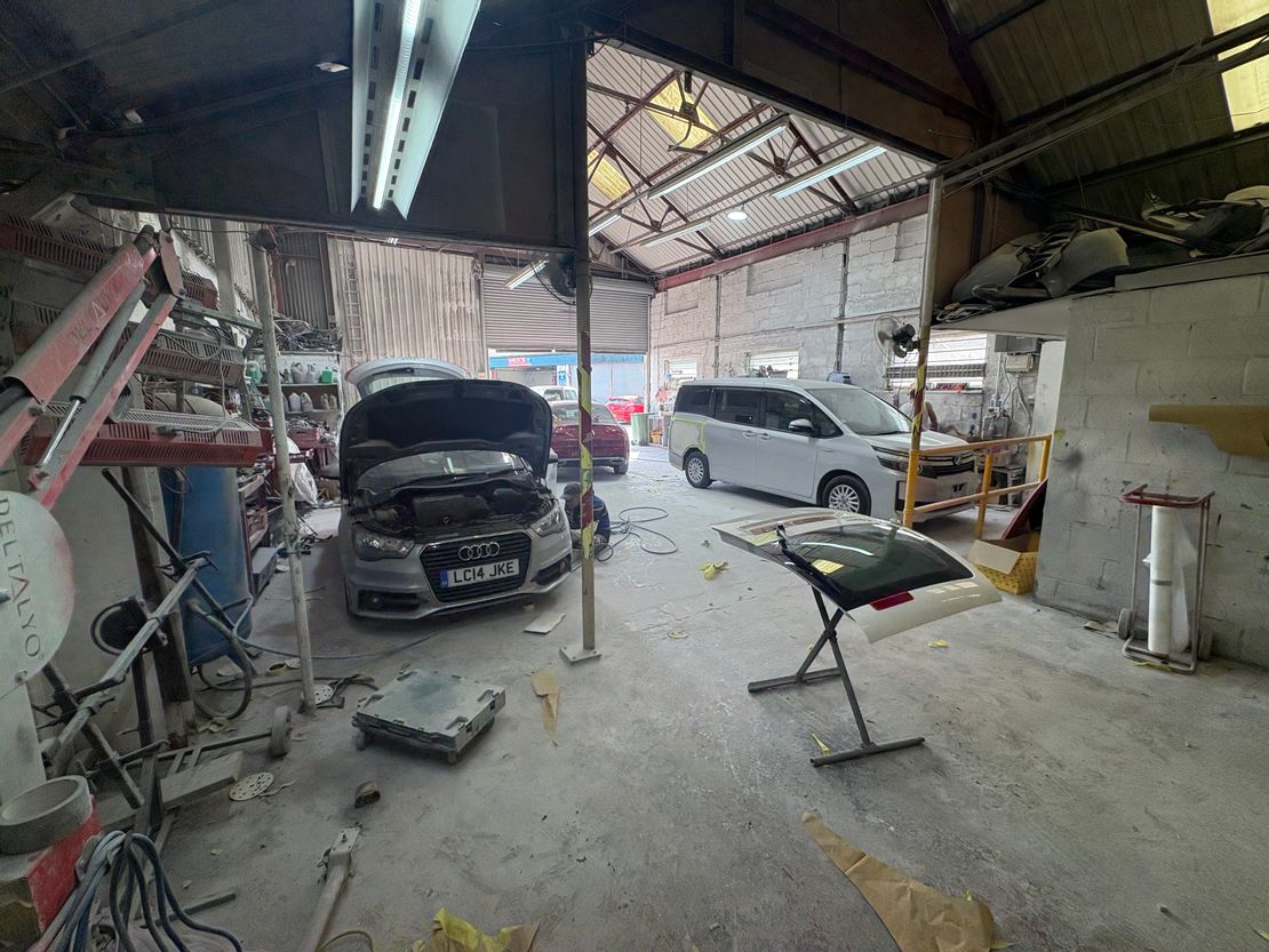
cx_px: 634
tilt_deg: -9.1
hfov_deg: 102.1
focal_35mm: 14
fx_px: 513
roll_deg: +1.3
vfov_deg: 85.7
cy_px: 476
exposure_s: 1/113
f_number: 2.2
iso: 80
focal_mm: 2.22
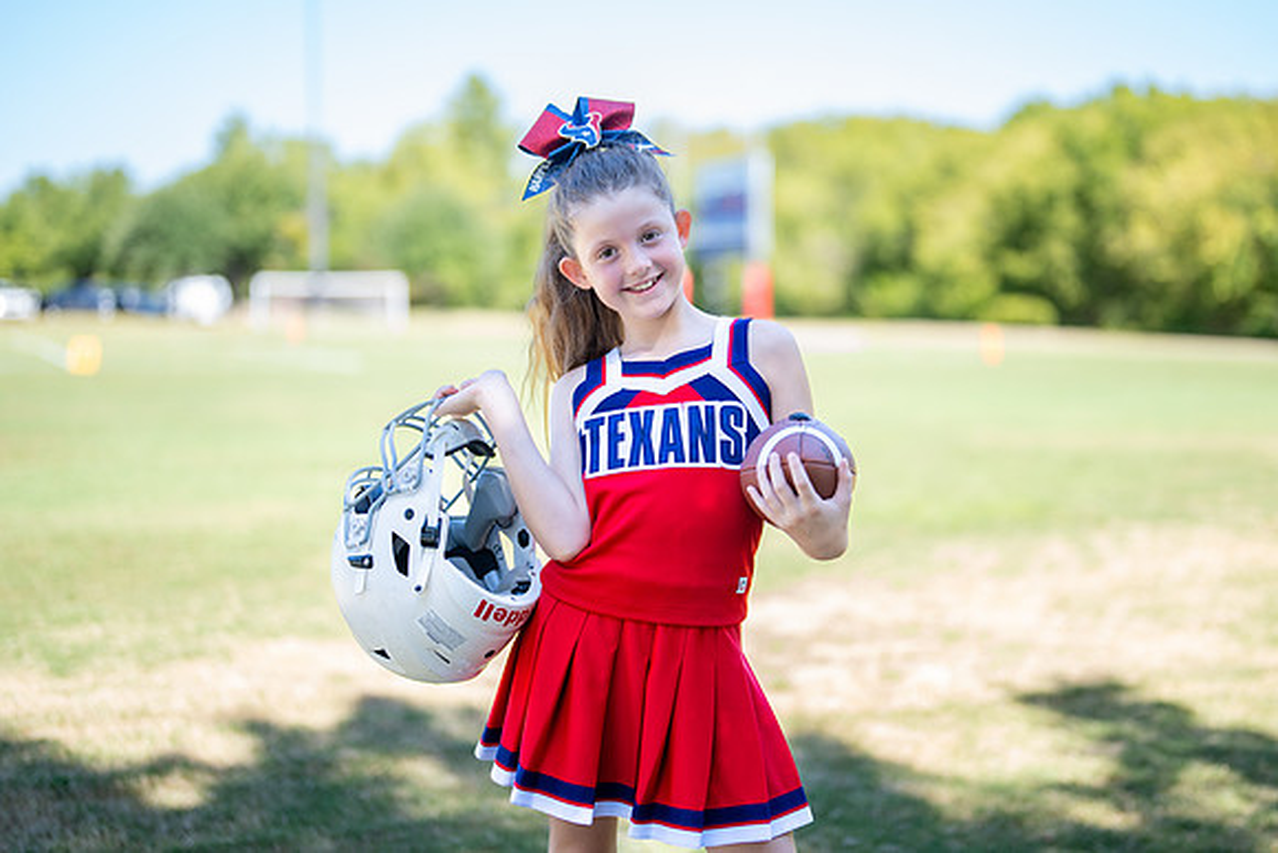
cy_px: 385
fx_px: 1972
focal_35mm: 56
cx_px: 692
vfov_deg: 24.4
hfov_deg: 35.9
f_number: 1.2
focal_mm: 50
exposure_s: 1/1250
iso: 100
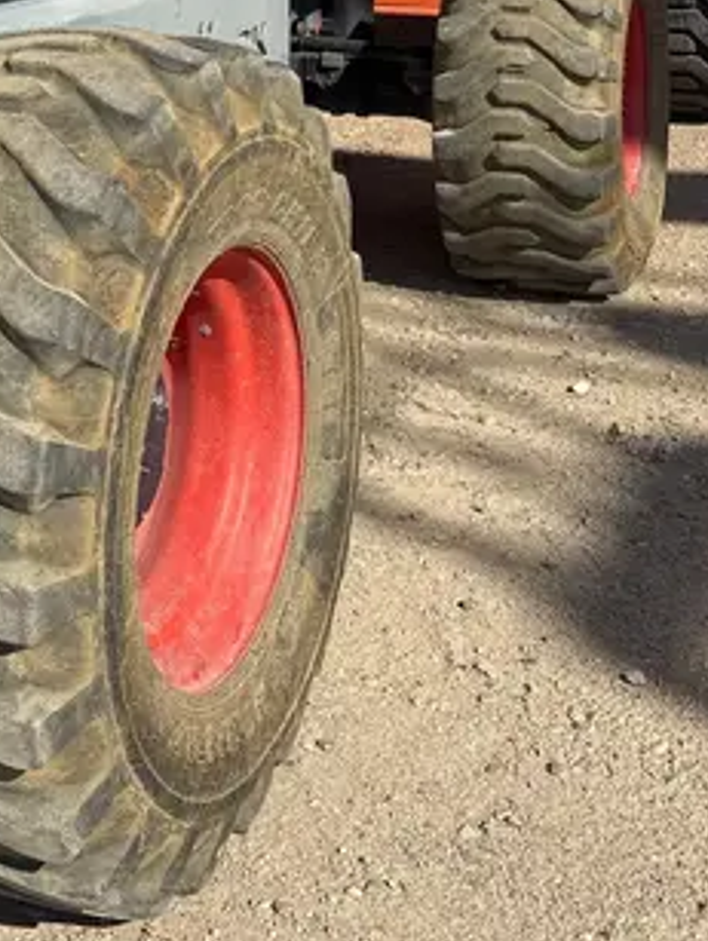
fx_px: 1687
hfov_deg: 22.6
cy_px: 5
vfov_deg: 29.2
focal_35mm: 62
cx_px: -37
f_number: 1.6
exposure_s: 1/4950
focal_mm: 5.96
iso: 50
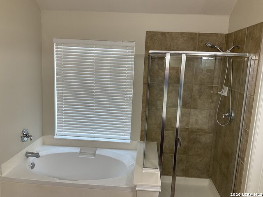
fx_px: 220
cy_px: 98
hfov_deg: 61.7
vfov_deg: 48.2
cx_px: 132
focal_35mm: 29
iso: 64
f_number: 1.8
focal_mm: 3
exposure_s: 1/120
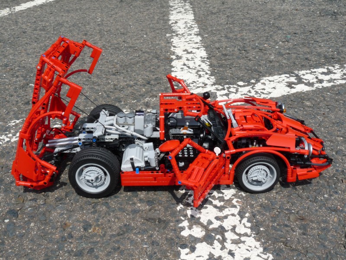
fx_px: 390
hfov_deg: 47.9
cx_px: 173
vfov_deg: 36.8
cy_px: 130
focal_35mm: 39
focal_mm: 6.9
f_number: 8
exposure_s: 1/320
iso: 100
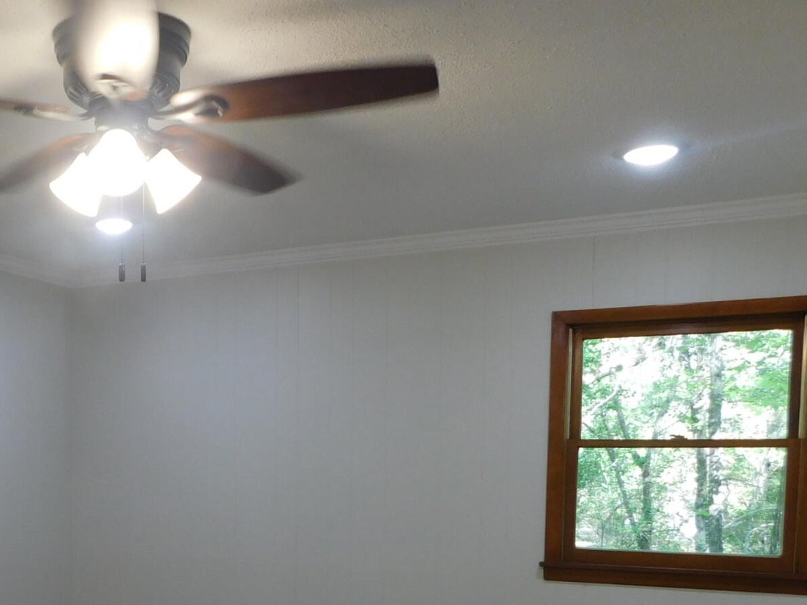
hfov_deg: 40.5
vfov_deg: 31.4
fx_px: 1026
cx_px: 119
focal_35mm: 44
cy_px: 536
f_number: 3
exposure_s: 1/40
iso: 125
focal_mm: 4
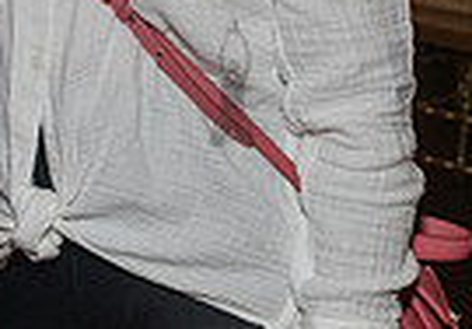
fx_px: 2060
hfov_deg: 12.5
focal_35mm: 155
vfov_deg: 9.0
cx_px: -193
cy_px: -96
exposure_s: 1/200
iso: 6400
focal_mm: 35
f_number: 5
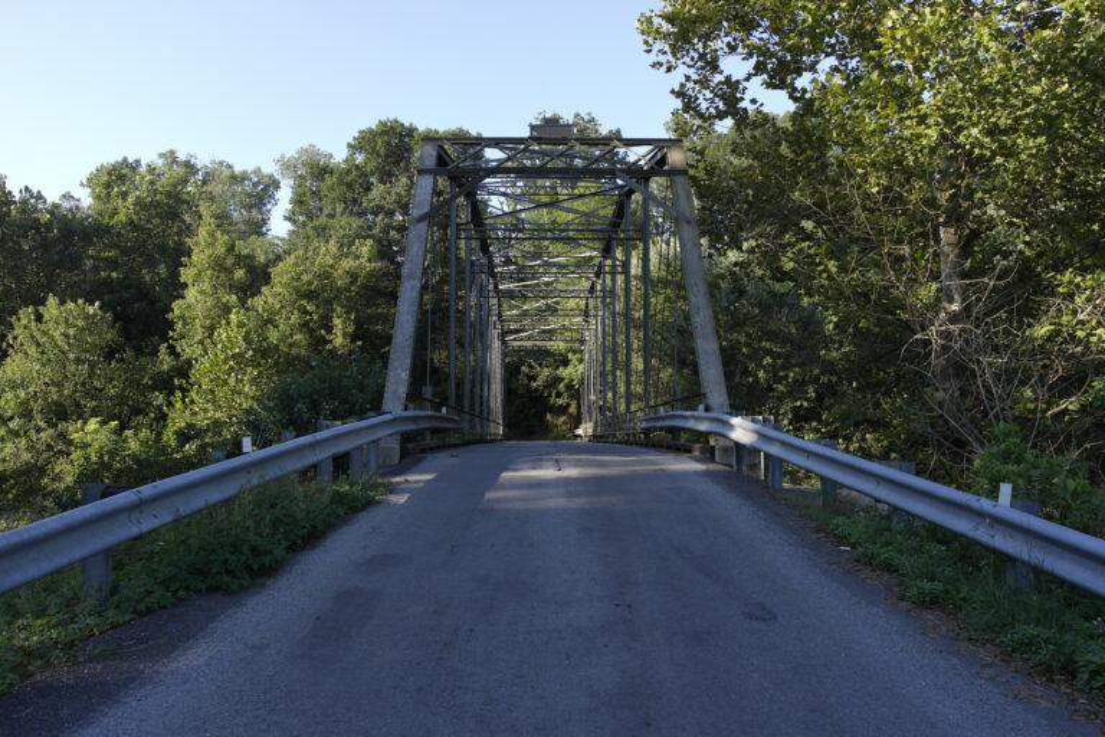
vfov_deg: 43.6
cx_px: 552
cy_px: 368
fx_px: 921
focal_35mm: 30
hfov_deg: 61.9
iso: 100
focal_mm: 20
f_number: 5
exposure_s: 1/160
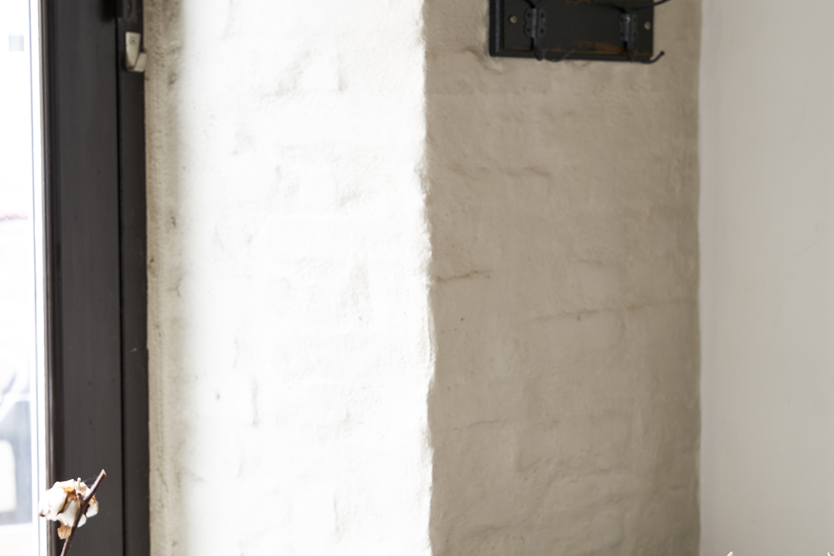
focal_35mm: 88
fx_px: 2045
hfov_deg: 23.0
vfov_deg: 15.4
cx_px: 407
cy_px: 431
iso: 100
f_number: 5
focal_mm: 48.7
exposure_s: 1/4
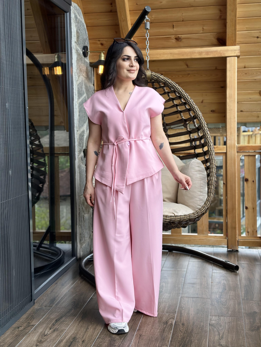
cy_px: 174
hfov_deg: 30.3
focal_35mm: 48
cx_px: 130
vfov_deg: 39.7
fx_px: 483
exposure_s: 1/506
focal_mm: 6.86
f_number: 1.78
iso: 80
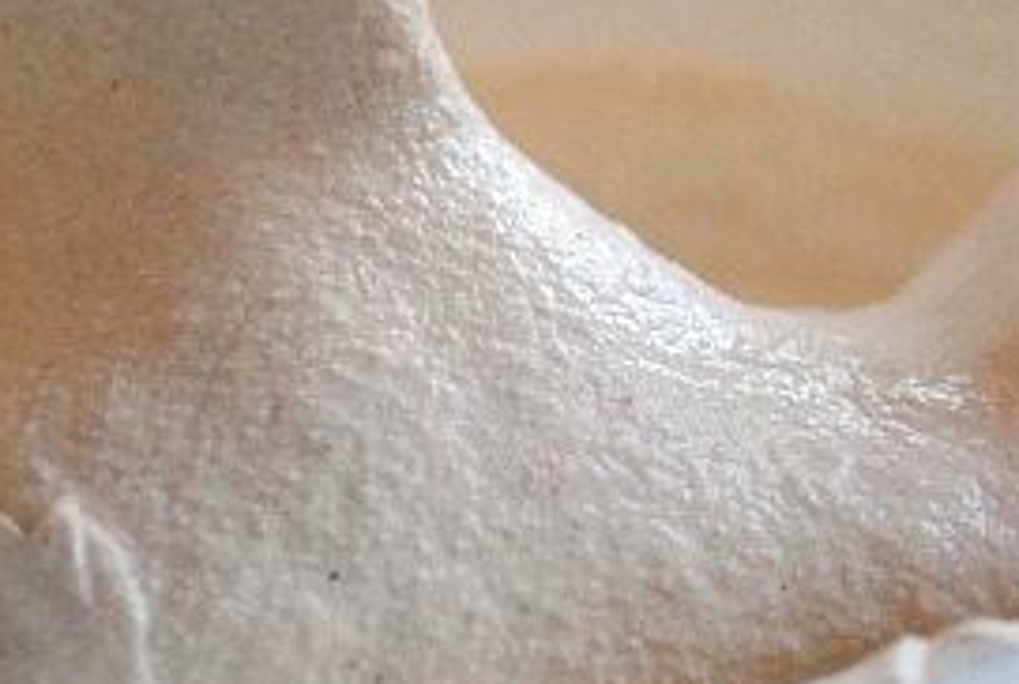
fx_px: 4142
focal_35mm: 146
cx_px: 395
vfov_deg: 9.4
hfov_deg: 14.0
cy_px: 175
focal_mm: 44
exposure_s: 1/500
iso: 720
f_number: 5.3
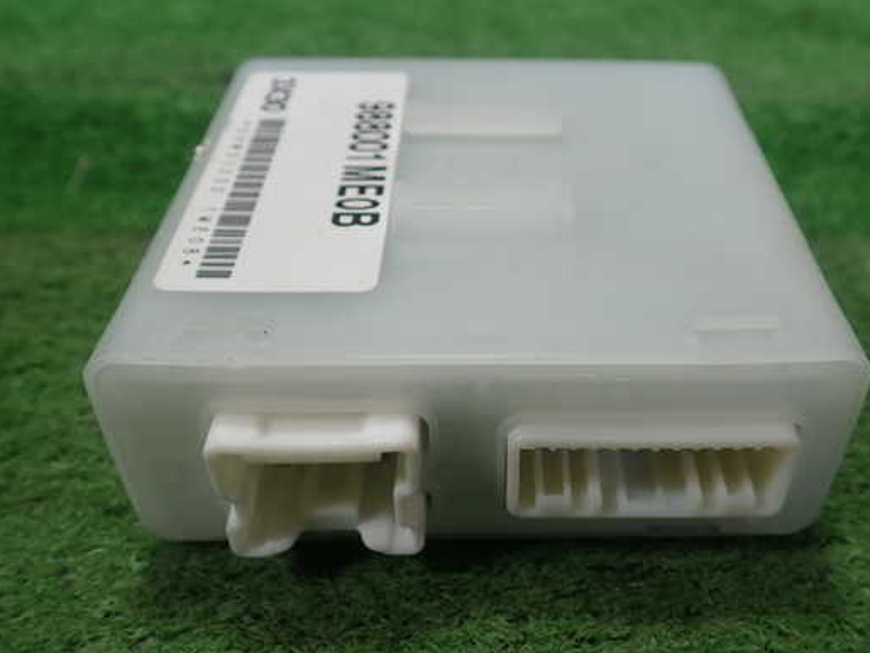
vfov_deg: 40.7
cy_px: 335
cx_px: 501
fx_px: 880
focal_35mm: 35
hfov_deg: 52.4
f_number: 2.3
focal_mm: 5.5
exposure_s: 1/125
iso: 125
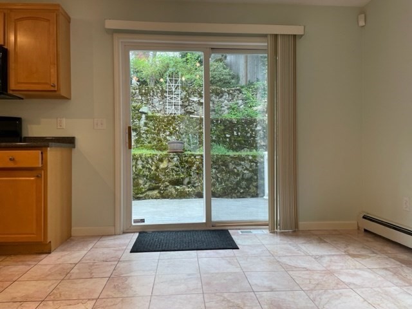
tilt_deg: -0.2
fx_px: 309
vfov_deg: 53.1
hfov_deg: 67.3
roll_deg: +0.9
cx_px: 206
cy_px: 154
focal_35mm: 26
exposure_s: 1/120
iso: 80
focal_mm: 4.2
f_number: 1.6
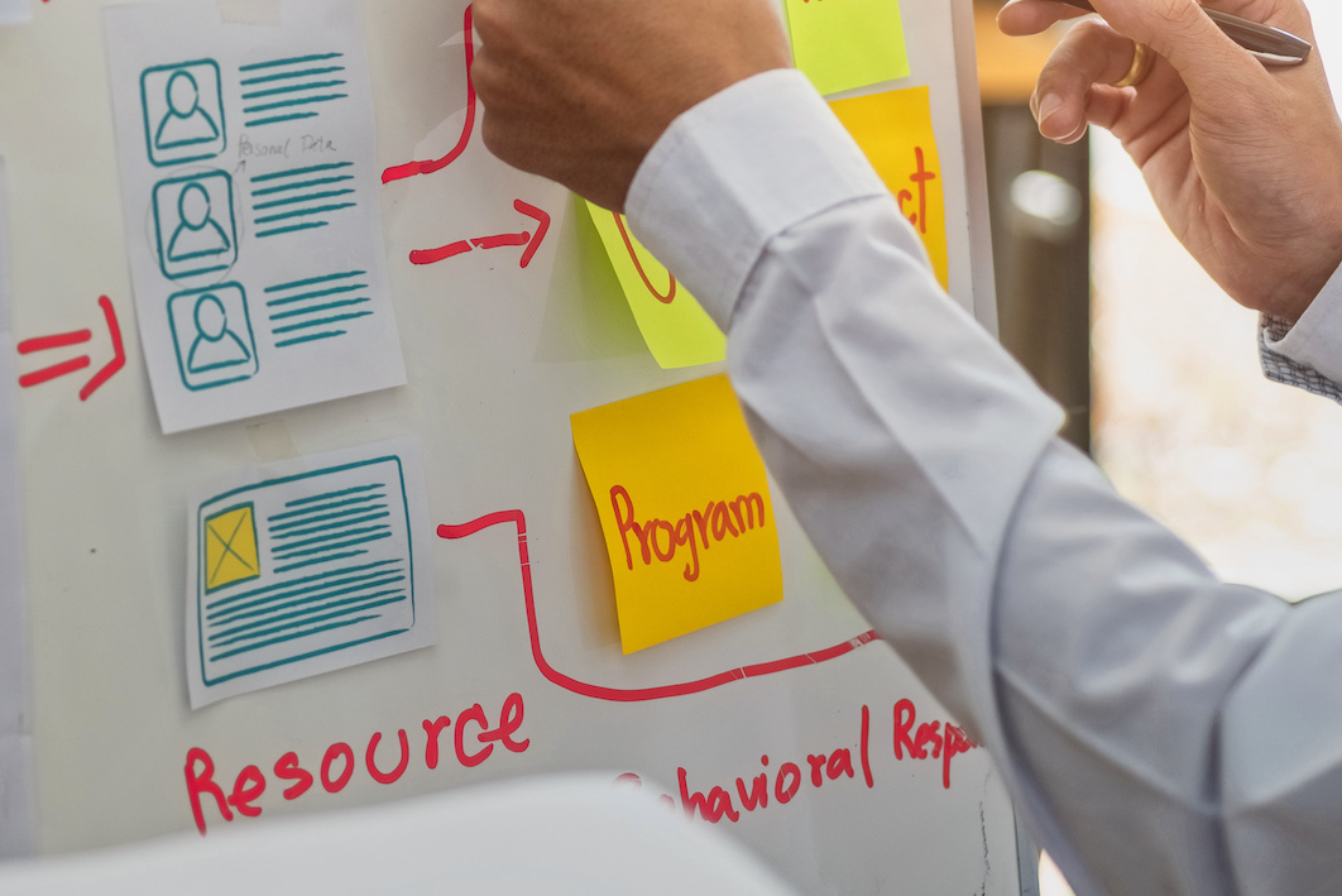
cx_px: 263
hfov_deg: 17.9
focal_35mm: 113
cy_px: 79
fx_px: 4214
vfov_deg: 12.0
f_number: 3.2
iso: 250
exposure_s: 1/250
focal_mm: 60
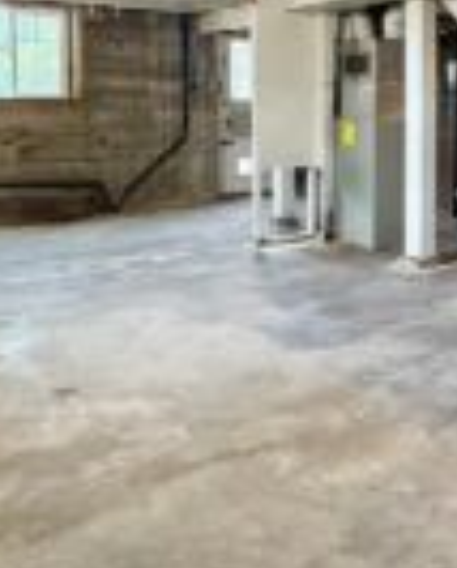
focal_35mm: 41
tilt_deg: -3.1
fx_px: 691
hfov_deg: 32.3
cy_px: 141
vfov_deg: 43.3
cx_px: 500
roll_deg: -0.3
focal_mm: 2.22
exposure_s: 1/60
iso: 400
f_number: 2.2
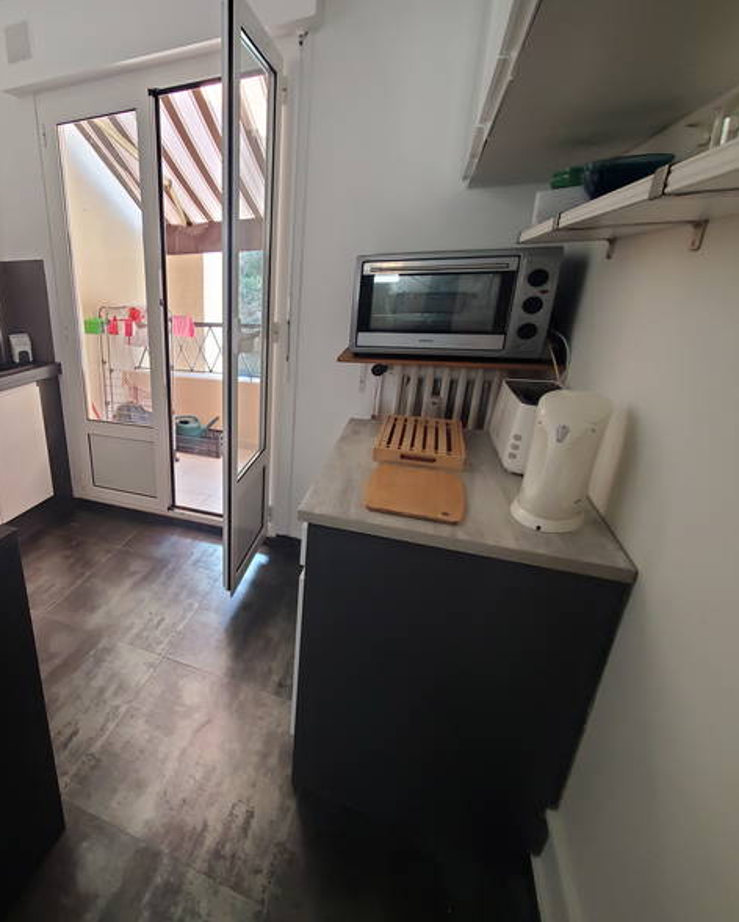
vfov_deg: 89.6
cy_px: 462
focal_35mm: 17
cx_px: 188
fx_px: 464
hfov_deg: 71.9
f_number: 2.2
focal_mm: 1.8
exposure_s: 1/37
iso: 200
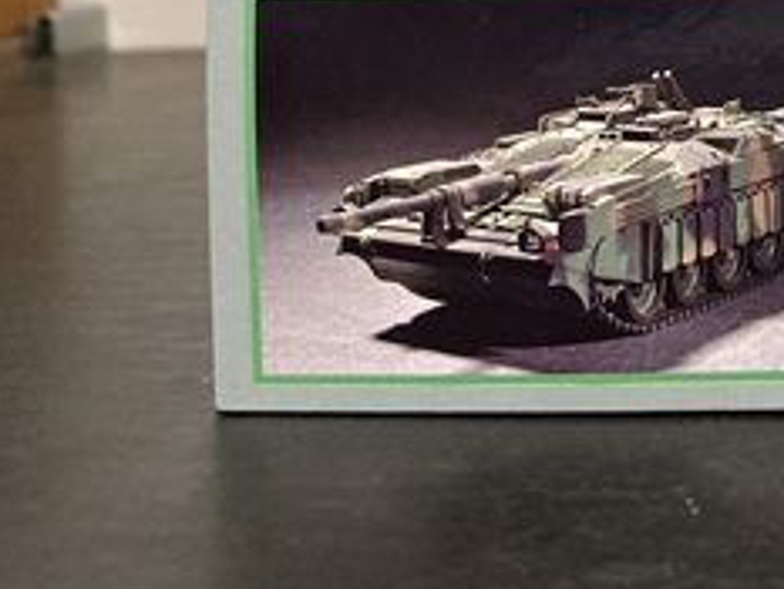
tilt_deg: -1.0
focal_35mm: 72
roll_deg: +0.1
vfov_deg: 19.5
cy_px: -67
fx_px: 1632
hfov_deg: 24.5
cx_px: 939
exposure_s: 1/60
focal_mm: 3.99
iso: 200
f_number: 1.8
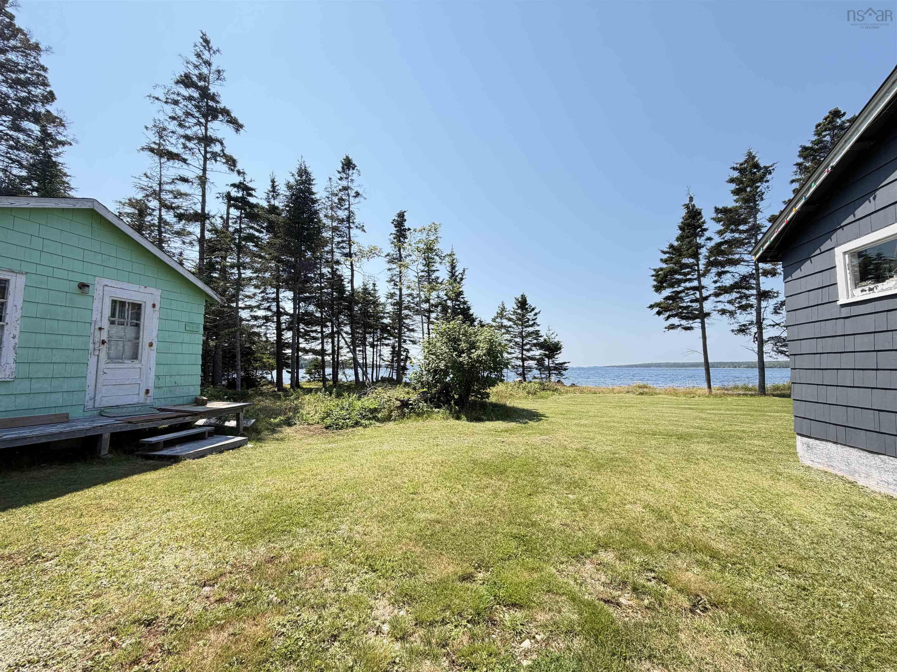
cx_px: 448
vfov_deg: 85.7
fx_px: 363
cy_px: 336
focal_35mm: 14
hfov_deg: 102.1
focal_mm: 2.22
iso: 40
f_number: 2.2
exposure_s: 1/502
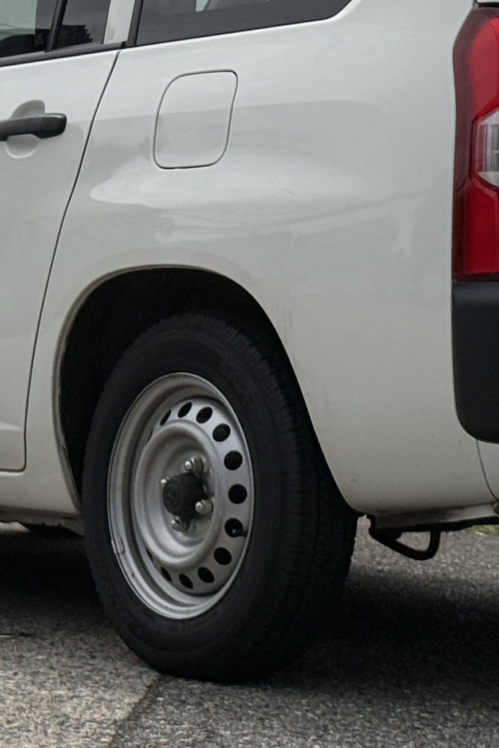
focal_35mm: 154
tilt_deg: +2.2
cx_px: 269
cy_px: 138
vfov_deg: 13.3
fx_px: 3203
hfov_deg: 8.9
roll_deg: +1.0
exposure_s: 1/11364
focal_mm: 6.76
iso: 64
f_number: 1.78
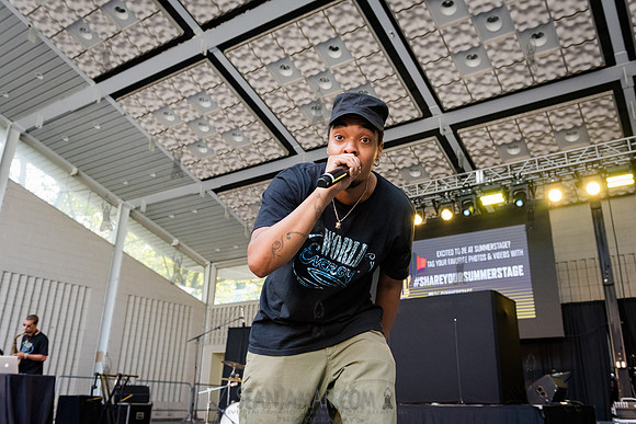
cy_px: 213
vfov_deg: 39.3
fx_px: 594
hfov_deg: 56.3
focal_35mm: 34
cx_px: 333
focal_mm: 31
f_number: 4
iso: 4000
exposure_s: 1/1250
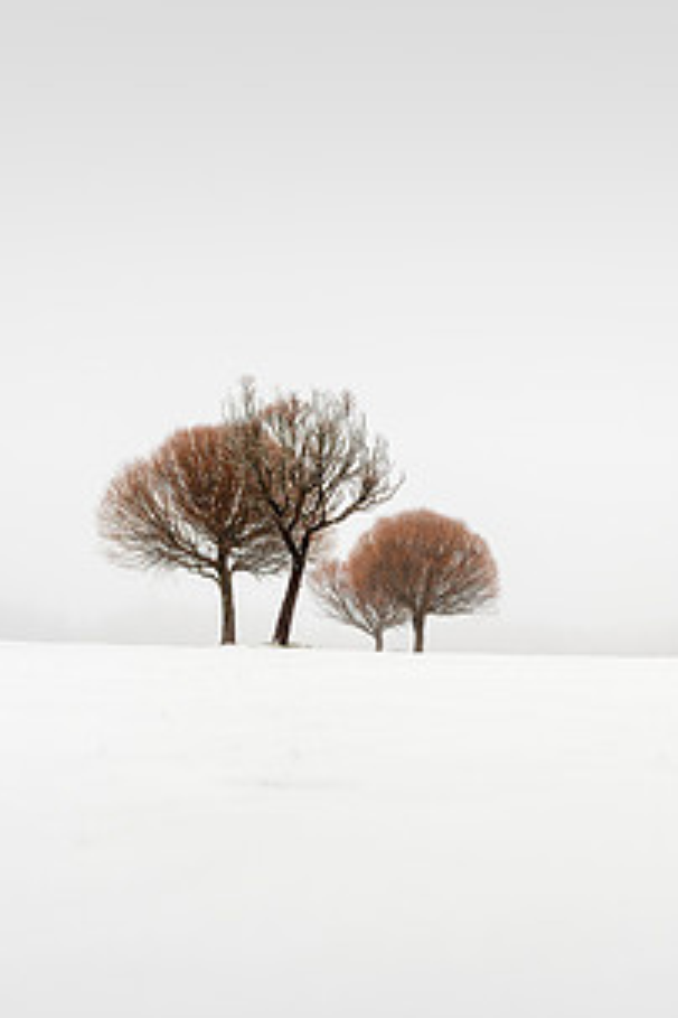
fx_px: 1469
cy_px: 736
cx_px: 477
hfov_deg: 25.8
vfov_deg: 37.4
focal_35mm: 52
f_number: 5.6
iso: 220
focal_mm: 35
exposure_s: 1/160
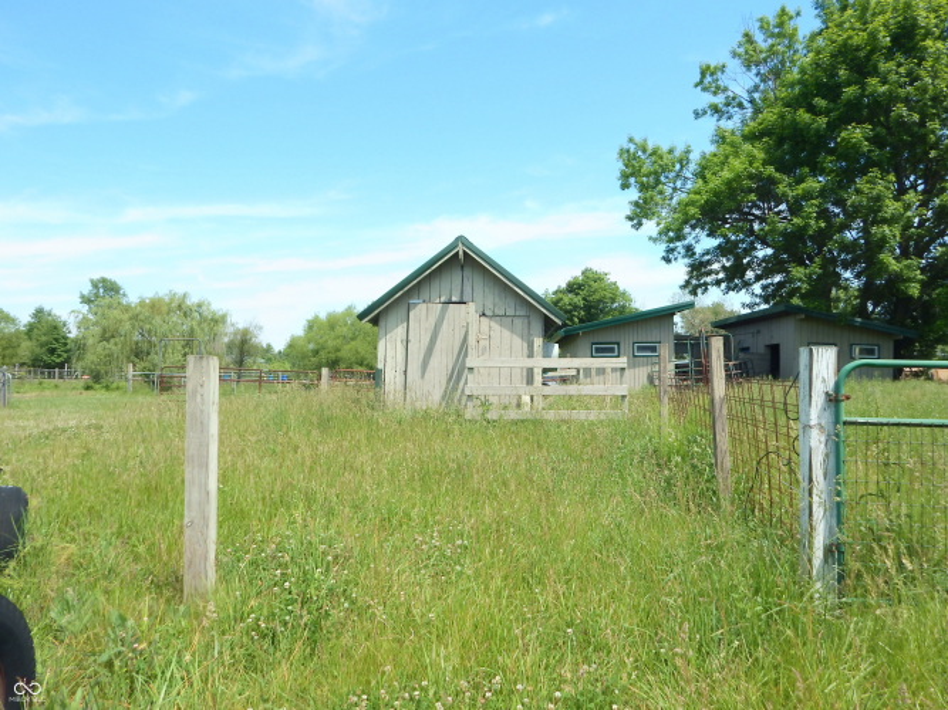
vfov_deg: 61.1
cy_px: 355
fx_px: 602
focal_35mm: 22
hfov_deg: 76.4
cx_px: 474
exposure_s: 1/400
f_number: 6
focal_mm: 4
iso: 125
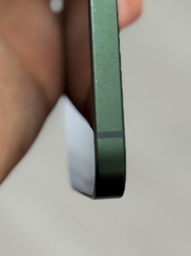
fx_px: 1105
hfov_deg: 9.9
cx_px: 115
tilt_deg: -45.9
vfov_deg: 12.7
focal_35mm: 150
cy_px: -92
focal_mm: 6.76
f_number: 1.78
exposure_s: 1/103
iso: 125
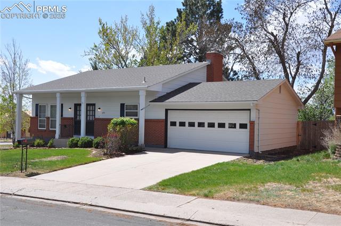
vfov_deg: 34.1
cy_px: 113
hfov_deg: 49.6
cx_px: 170
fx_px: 369
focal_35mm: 39
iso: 200
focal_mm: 26
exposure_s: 1/320
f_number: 9
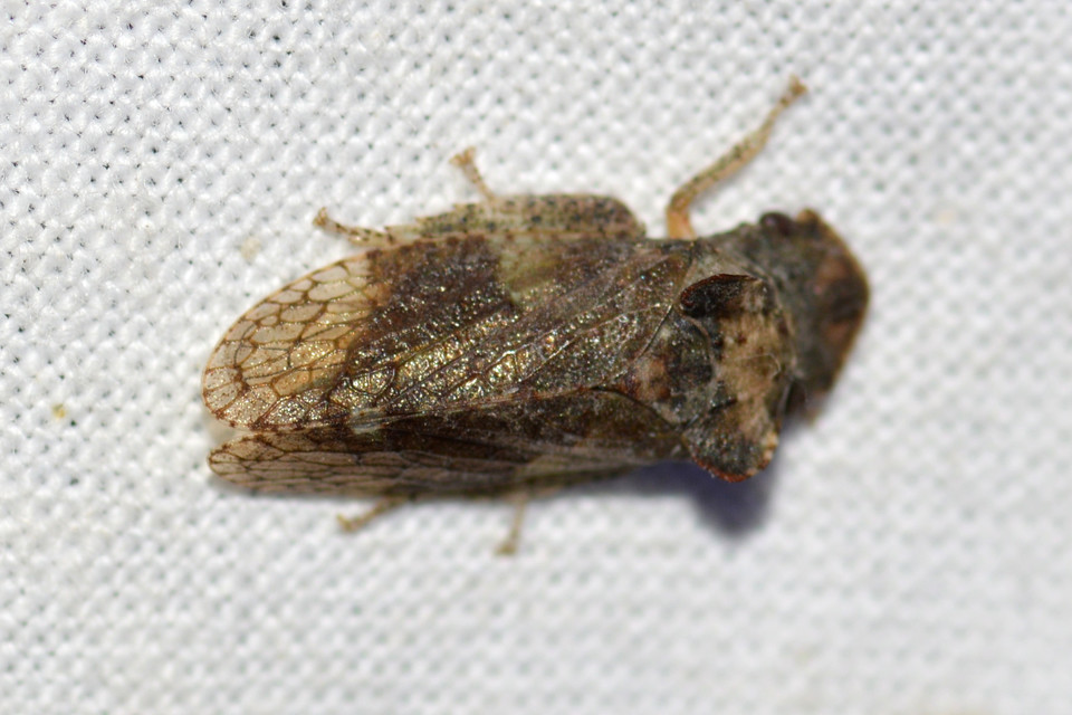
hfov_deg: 13.7
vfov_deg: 9.1
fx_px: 4466
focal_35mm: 150
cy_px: 358
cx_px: 536
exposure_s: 1/200
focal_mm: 100
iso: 100
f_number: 13
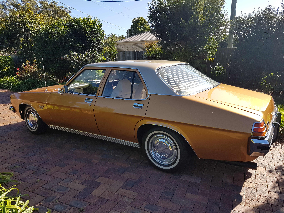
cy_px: 106
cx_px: 142
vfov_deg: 53.1
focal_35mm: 26
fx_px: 213
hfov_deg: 67.3
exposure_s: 1/1176
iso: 40
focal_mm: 4.2
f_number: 1.7
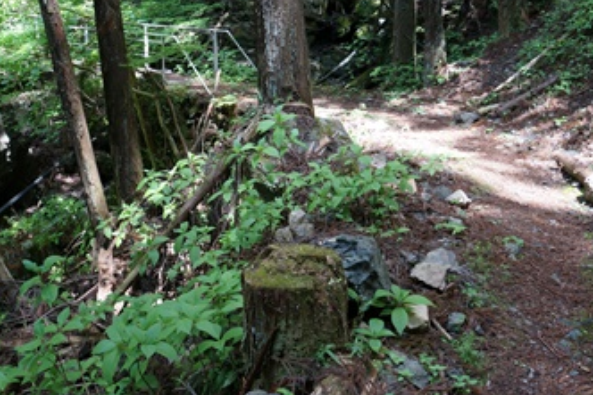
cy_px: 171
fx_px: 642
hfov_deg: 49.5
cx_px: 266
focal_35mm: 39
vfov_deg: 34.1
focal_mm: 18
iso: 160
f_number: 4
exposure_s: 1/60
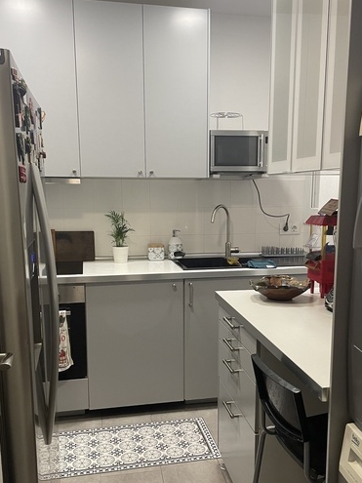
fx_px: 488
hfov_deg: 40.7
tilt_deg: -9.4
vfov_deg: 52.4
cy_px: 277
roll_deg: -0.2
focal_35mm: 35
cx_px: 184
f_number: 1.6
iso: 125
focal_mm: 4.2
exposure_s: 1/84
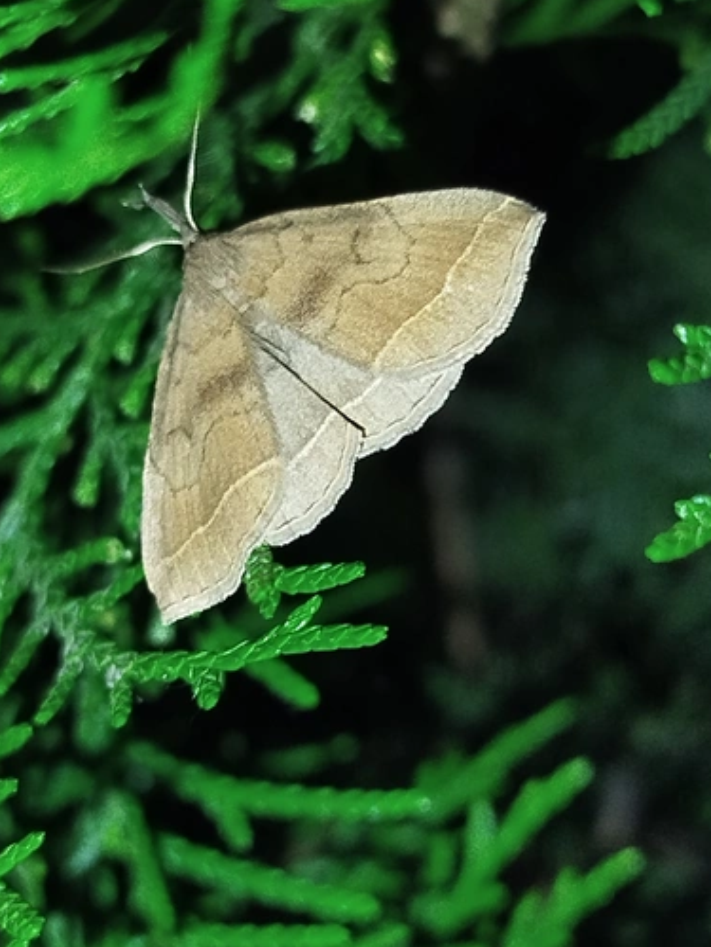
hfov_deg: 20.2
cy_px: 523
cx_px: 330
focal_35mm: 73
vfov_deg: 26.7
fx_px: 1999
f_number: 1.7
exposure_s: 1/33
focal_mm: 5.31
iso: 250
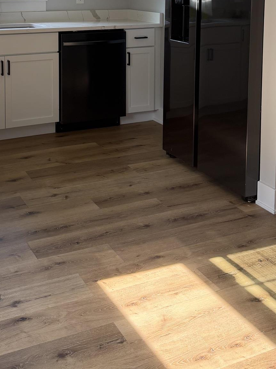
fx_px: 510
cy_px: 27
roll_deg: +0.2
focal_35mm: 48
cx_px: 103
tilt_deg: -5.8
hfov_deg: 30.1
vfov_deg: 36.8
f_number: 1.78
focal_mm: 6.76
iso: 125
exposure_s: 1/180
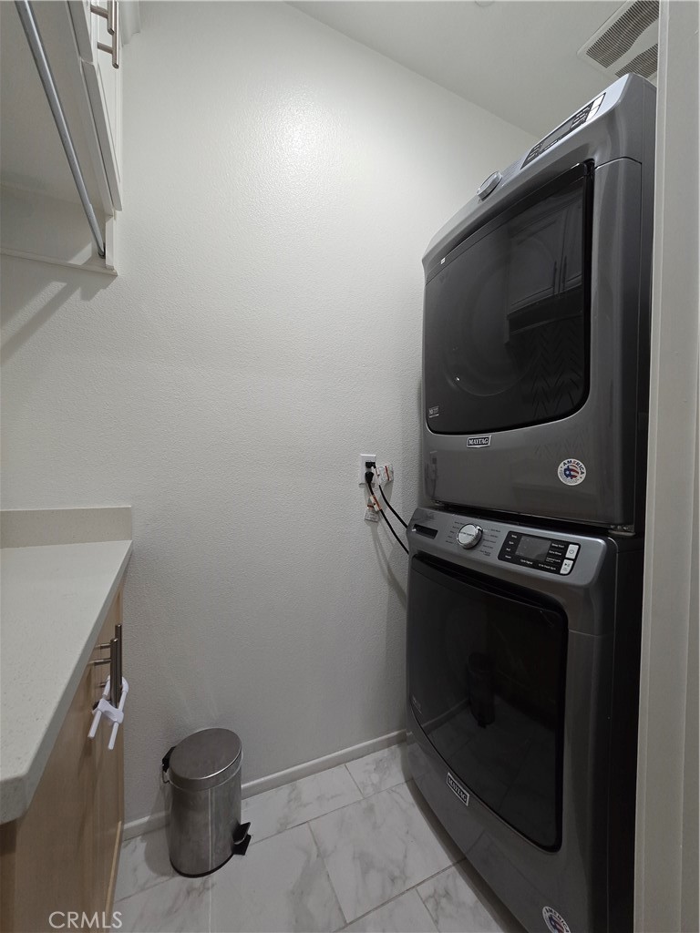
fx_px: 351
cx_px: 350
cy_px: 466
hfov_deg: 89.9
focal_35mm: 13
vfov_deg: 106.2
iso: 200
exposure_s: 1/60
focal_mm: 2.2
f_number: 2.2
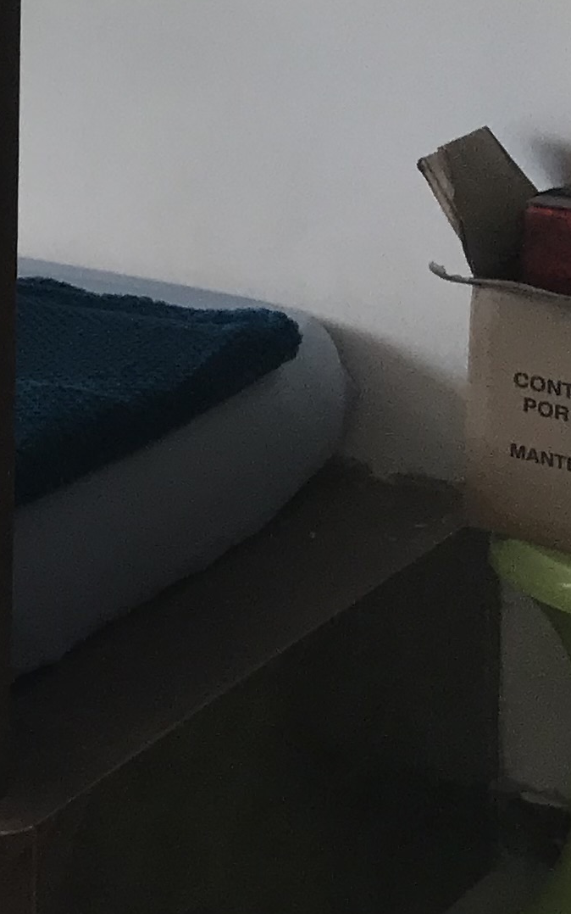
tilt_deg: -5.0
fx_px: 2763
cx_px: -903
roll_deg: +1.2
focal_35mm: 111
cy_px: -167
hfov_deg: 10.0
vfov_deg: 17.9
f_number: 1.8
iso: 25
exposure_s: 1/40
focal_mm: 3.99
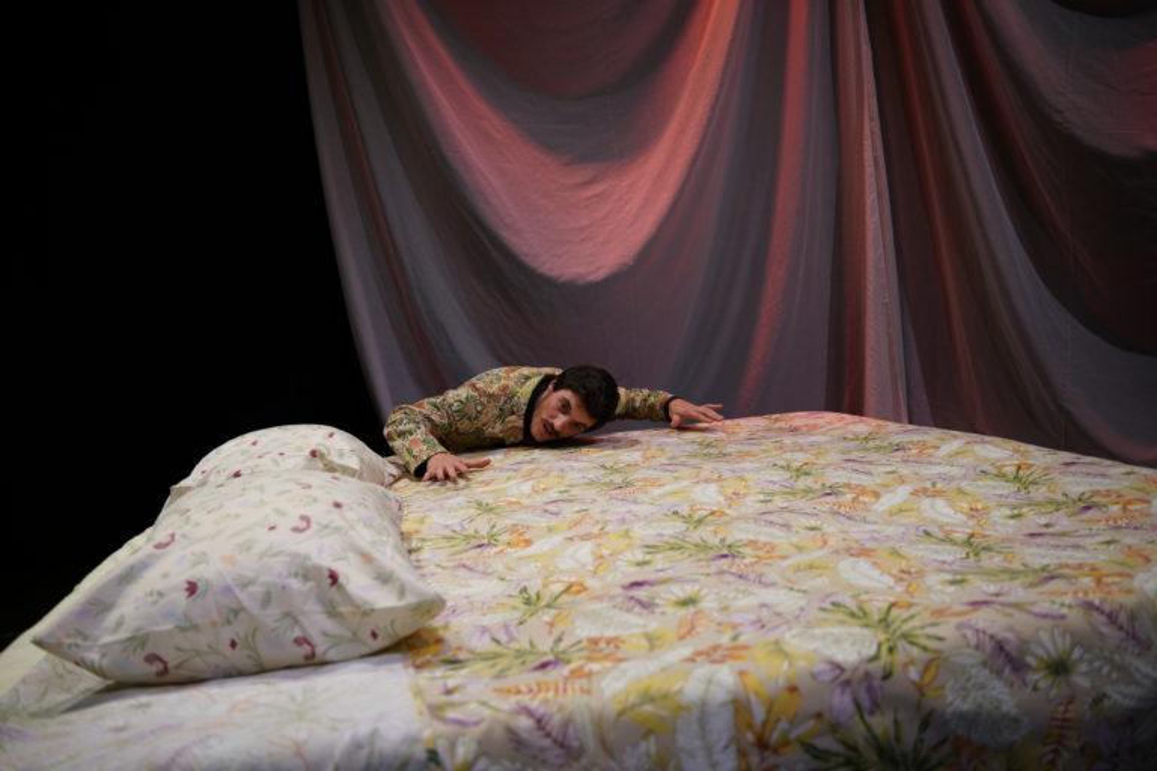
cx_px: 578
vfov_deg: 46.4
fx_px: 900
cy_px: 386
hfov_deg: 65.5
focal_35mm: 28
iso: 100
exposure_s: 1/40
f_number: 3.2
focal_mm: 28
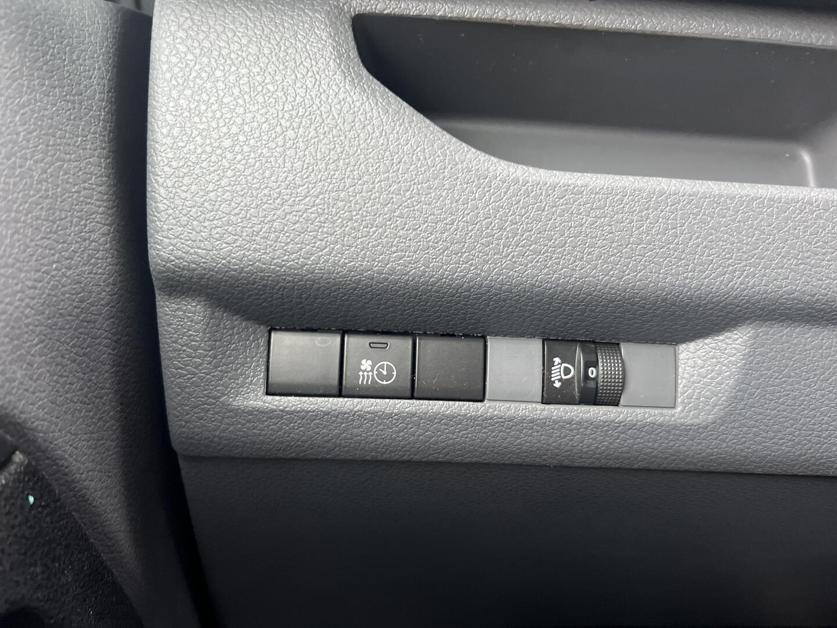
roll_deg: +1.2
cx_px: 418
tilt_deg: -22.4
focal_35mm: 26
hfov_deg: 67.3
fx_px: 629
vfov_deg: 53.1
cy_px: 314
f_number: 1.5
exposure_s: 1/60
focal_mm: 5.7
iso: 400
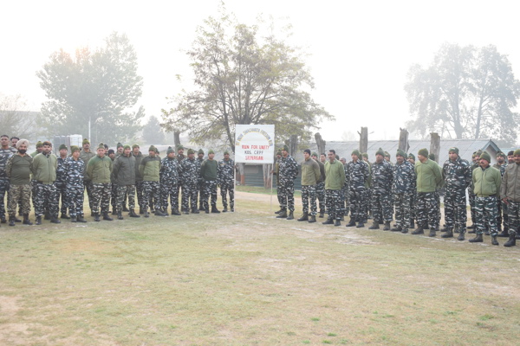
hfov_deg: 53.1
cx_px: 260
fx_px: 520
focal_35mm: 36
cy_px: 173
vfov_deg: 36.9
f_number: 6.3
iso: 400
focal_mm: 24
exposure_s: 1/125
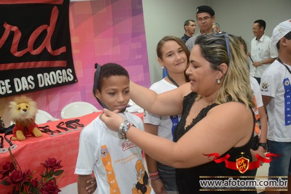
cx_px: 146
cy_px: 97
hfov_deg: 61.9
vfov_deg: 43.6
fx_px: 242
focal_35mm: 30
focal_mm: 20
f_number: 3.5
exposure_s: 1/80
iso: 1600
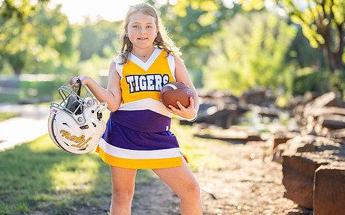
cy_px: 123
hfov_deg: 27.1
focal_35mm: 76
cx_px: 168
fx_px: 715
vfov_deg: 17.2
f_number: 1.2
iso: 250
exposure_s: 1/1250
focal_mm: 50
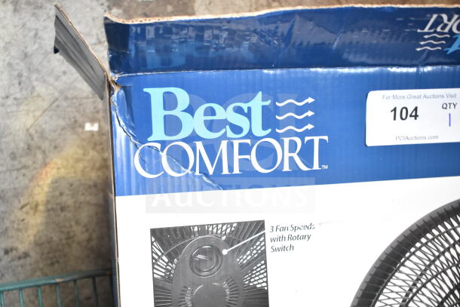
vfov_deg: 33.0
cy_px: 154
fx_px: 518
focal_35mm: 40
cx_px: 230
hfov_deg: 47.9
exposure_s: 1/100
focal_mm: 27
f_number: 5
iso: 1600
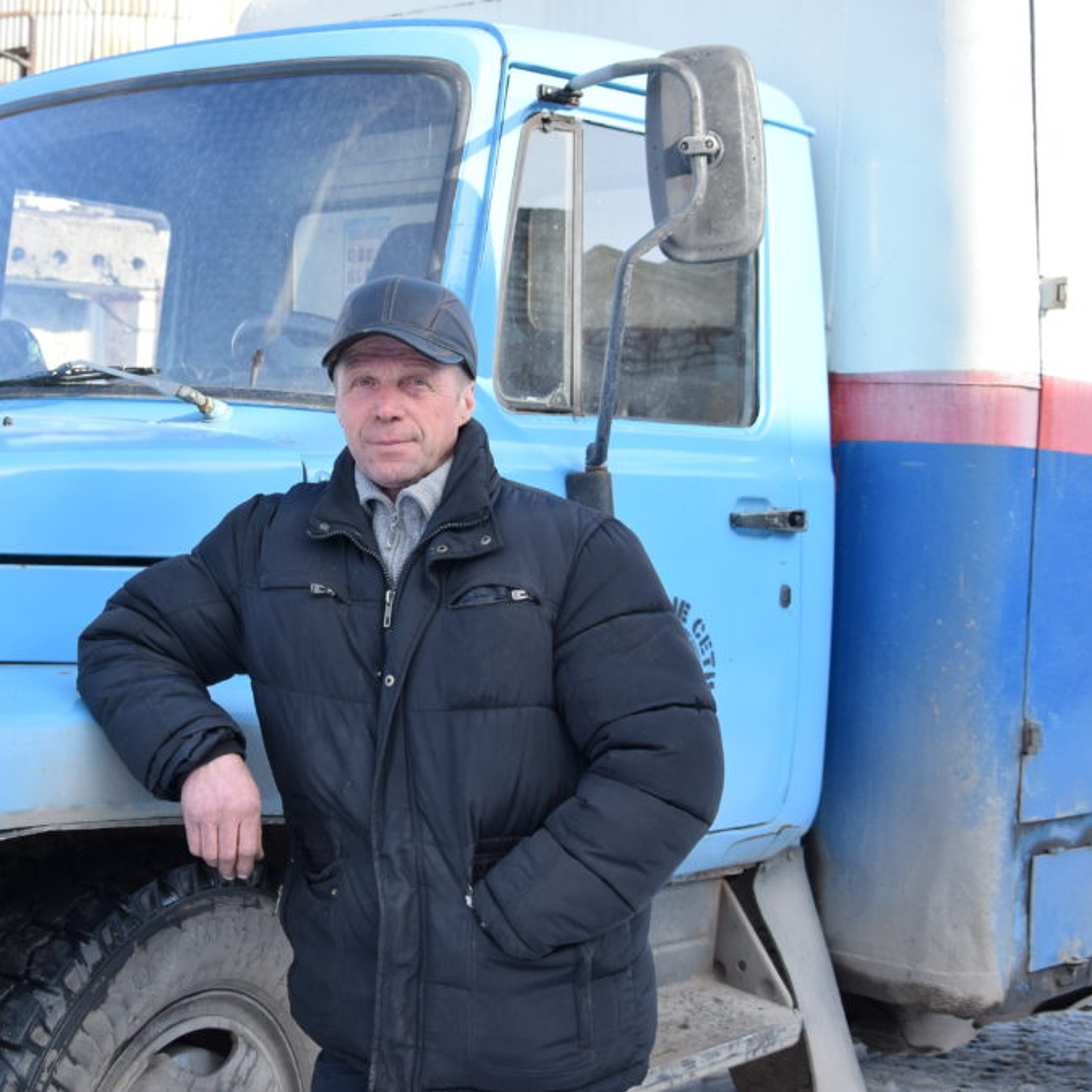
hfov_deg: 27.6
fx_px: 2213
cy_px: 540
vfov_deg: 27.7
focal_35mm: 62
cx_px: 413
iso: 800
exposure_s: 1/800
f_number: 6.3
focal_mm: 32
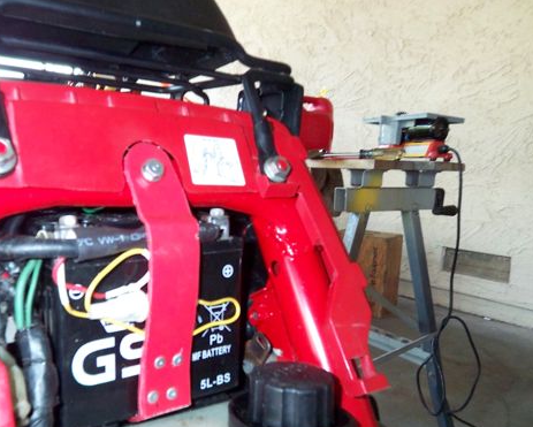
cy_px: 237
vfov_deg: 47.1
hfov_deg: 56.2
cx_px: 189
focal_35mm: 31
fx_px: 489
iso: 200
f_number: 2.8
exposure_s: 1/30
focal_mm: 3.8
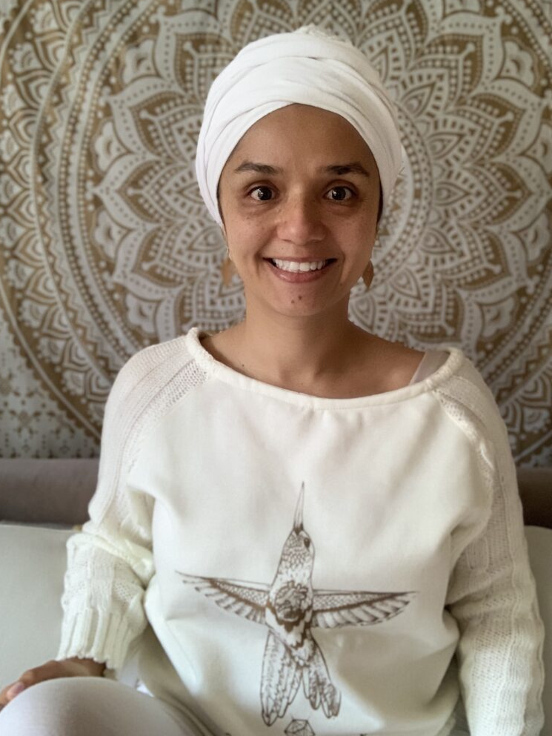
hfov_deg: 43.0
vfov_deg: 55.3
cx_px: 279
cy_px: 368
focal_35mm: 33
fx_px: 701
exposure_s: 1/18
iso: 500
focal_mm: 2.87
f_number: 2.2
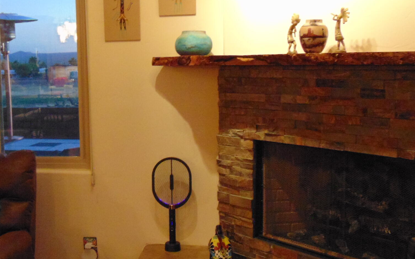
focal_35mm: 53
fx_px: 599
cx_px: 118
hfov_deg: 37.5
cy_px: 131
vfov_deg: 24.4
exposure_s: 1/20
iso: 400
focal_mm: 4.5
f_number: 3
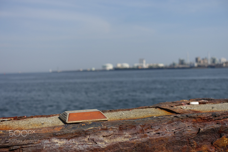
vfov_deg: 29.9
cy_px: 76
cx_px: 114
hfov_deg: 43.6
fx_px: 285
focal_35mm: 45
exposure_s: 1/400
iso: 125
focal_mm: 16.62
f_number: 2.8
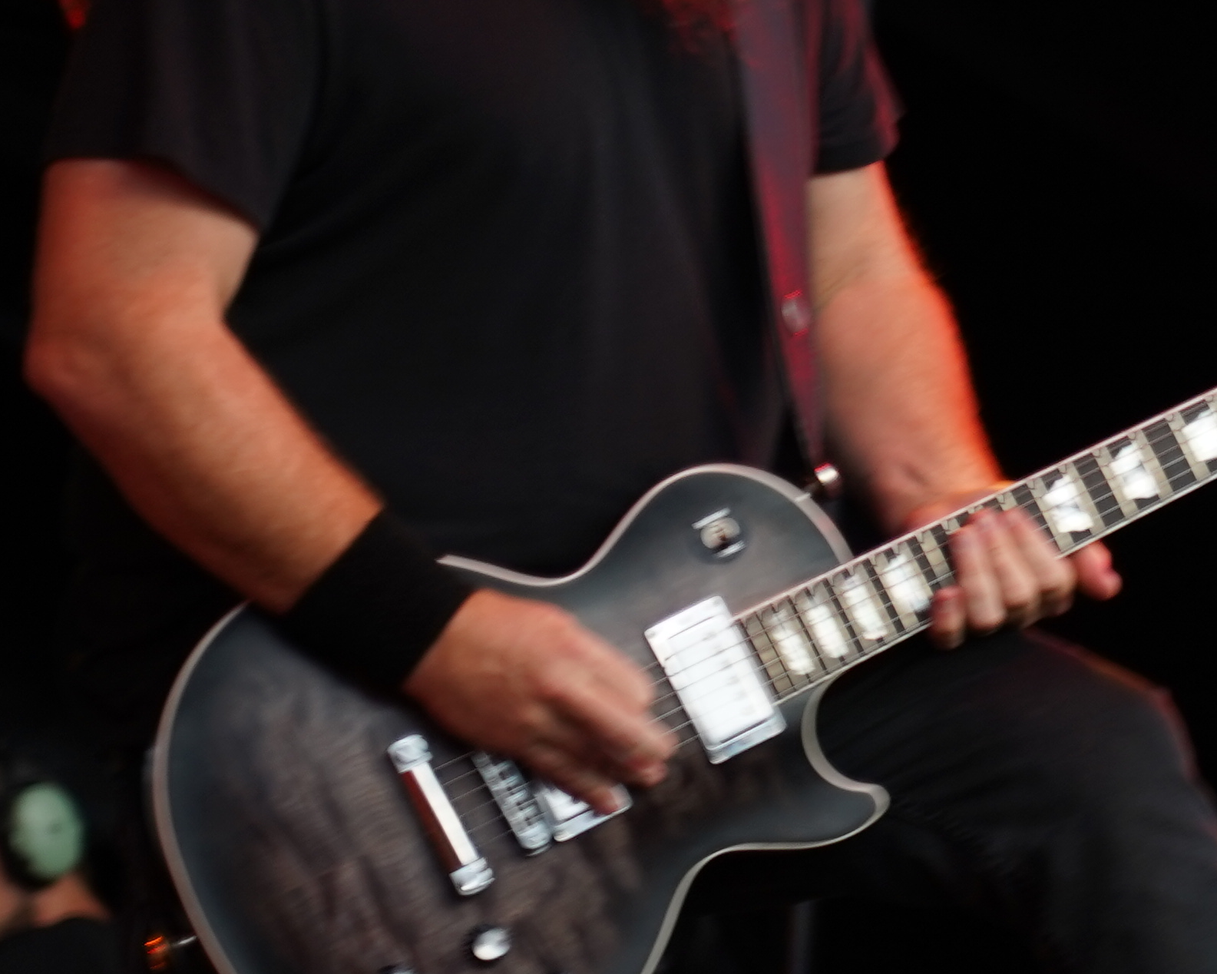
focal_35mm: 373
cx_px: 2078
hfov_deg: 5.1
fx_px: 13435
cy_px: 872
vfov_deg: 4.1
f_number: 4
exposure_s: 1/125
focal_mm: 105
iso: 250
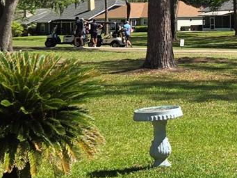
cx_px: 361
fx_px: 740
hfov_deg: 16.5
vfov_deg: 13.5
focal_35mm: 108
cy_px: 3
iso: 25
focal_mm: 5.4
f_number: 1.8
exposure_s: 1/1686
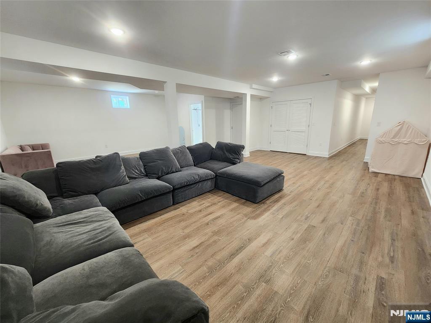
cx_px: 216
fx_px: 162
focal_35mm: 13
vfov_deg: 89.9
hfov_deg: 106.2
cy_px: 162
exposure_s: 1/40
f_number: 2.2
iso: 400
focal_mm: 2.2
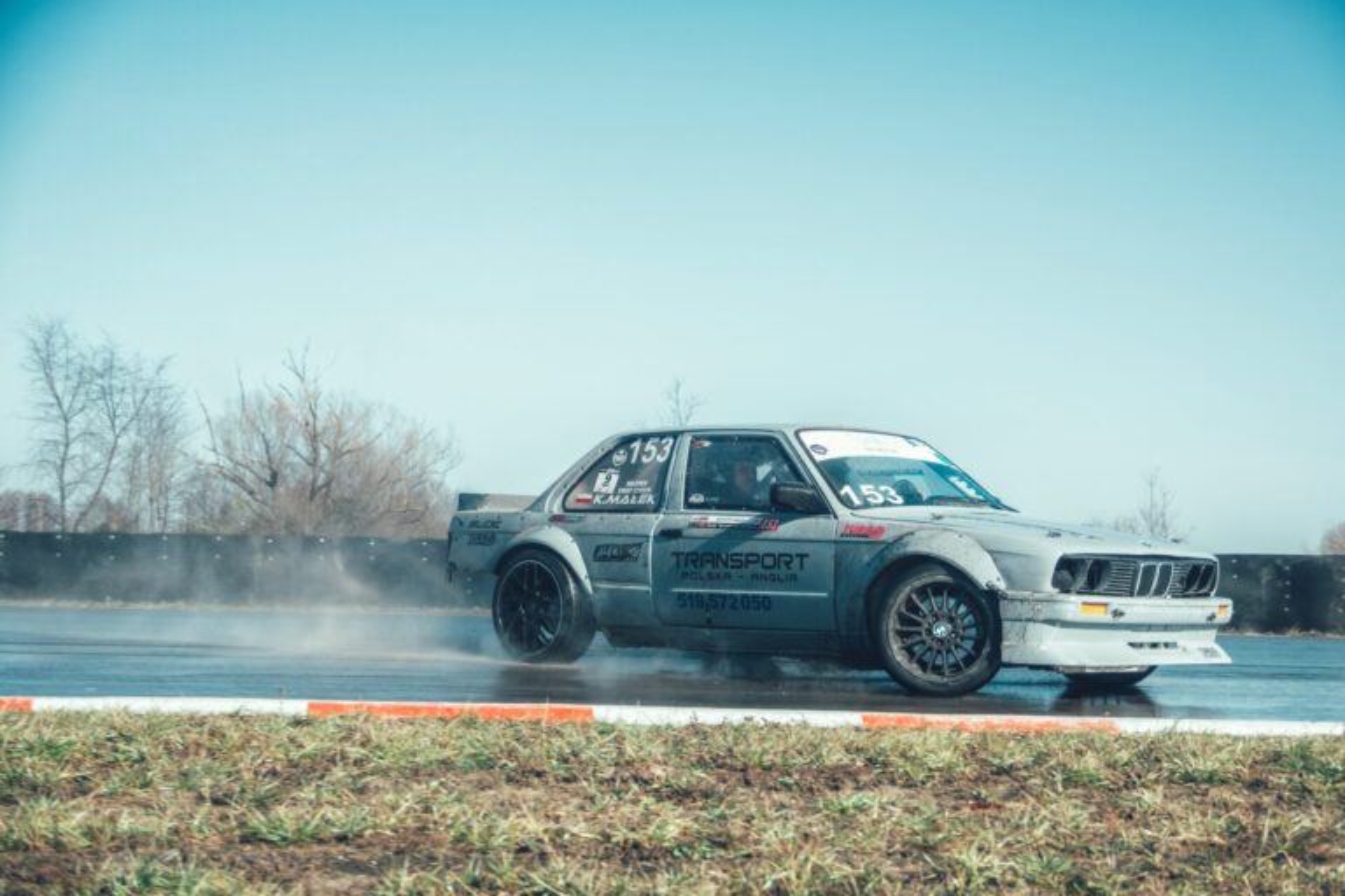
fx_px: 2185
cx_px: 672
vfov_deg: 23.2
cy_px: 448
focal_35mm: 58
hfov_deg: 34.2
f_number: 4.5
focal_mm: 39
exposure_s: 1/1600
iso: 320
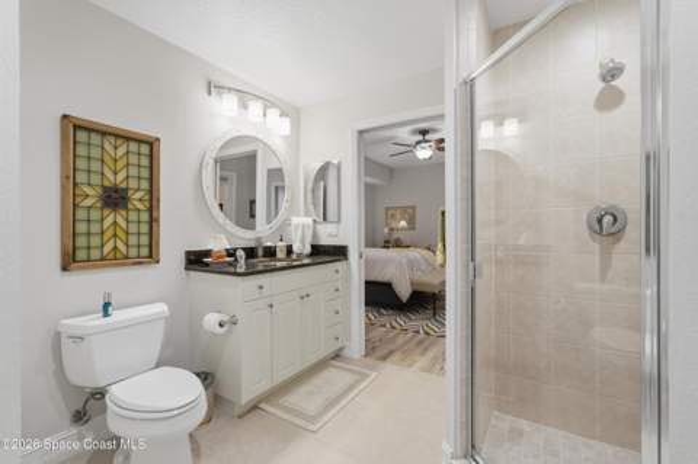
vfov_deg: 73.6
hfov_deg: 96.8
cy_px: 232
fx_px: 310
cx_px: 349
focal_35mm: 16
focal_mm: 16
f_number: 8
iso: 3200
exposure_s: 1/1600
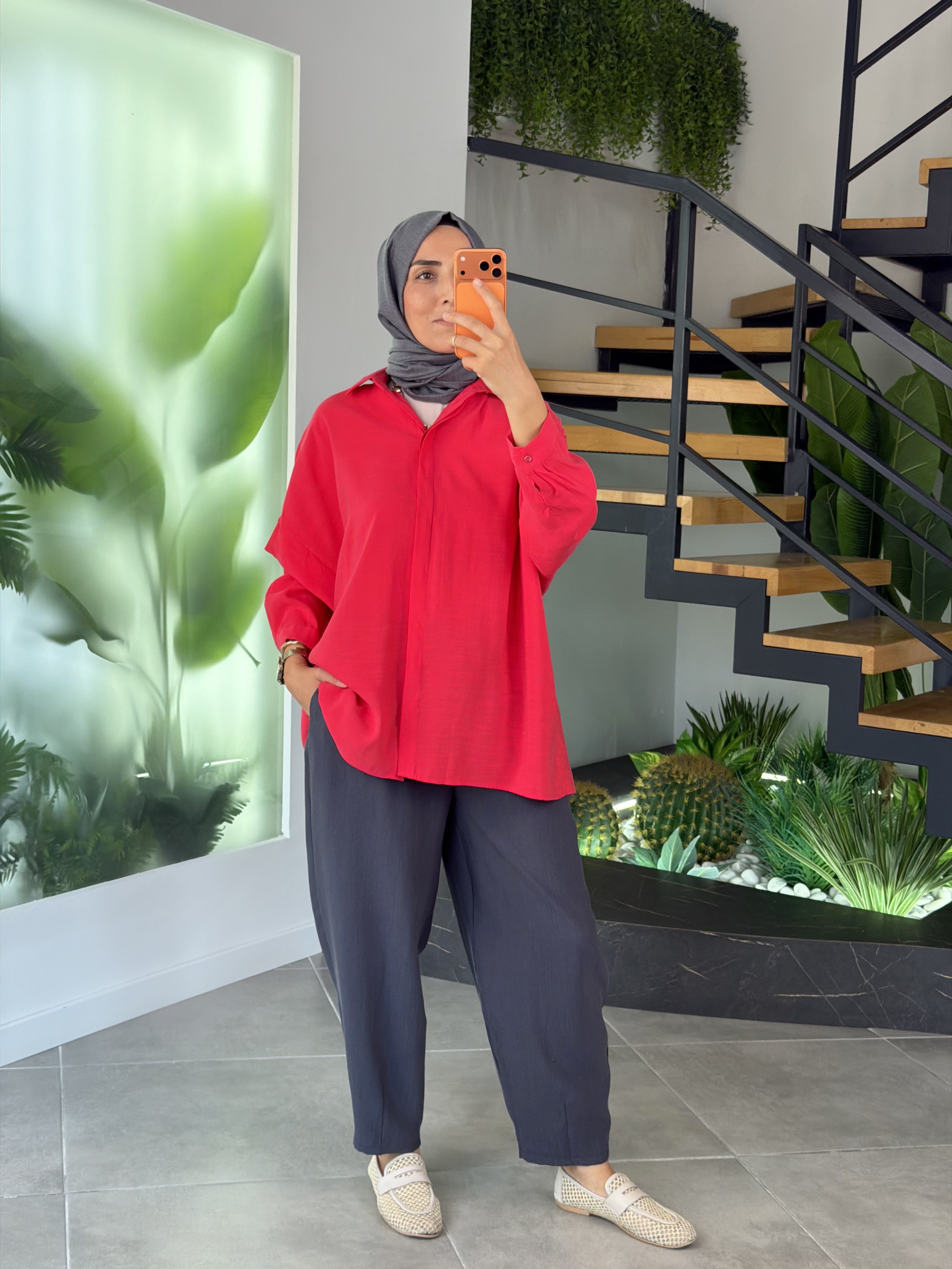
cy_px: 634
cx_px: 476
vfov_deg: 39.7
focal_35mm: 48
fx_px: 1760
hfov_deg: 30.3
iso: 64
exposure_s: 1/178
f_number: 1.78
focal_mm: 6.76
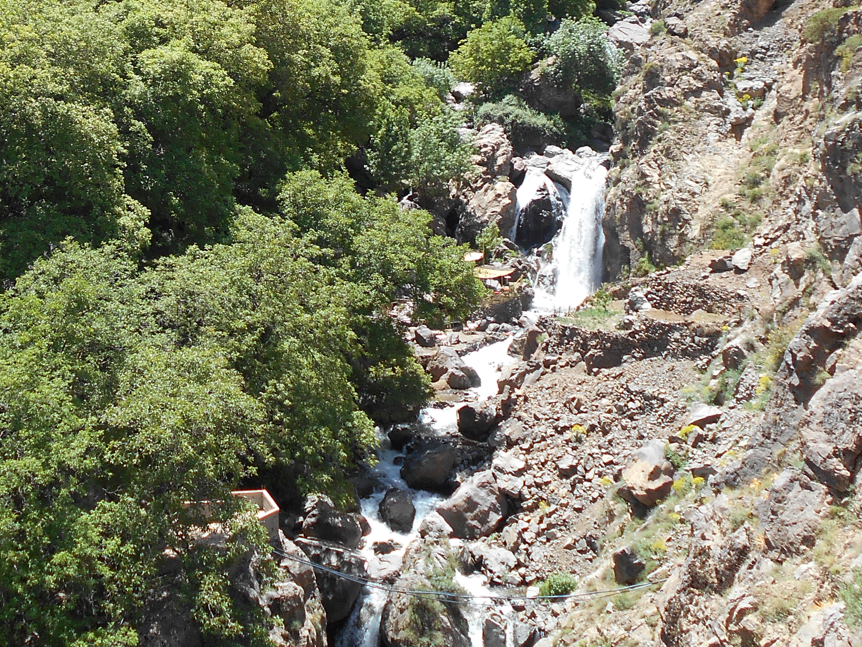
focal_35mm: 58
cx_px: 265
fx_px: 1444
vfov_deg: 24.4
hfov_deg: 32.9
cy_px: 45
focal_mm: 5.1
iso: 80
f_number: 3.4
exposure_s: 1/320
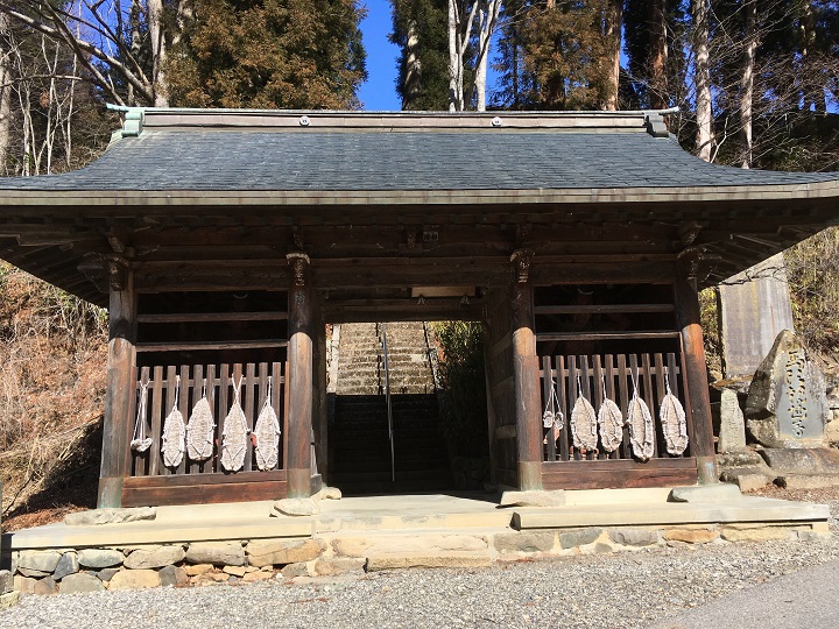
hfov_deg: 61.7
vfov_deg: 48.2
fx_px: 703
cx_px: 420
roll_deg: +1.8
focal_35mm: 29
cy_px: 314
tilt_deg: +11.6
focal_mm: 4.15
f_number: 2.2
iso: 25
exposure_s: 1/1068
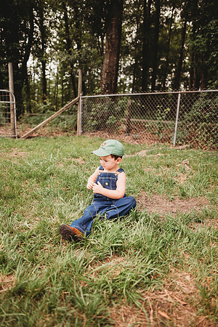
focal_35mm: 24
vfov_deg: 73.7
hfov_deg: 53.1
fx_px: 218
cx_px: 109
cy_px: 164
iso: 100
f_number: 2.2
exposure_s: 1/400
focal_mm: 24
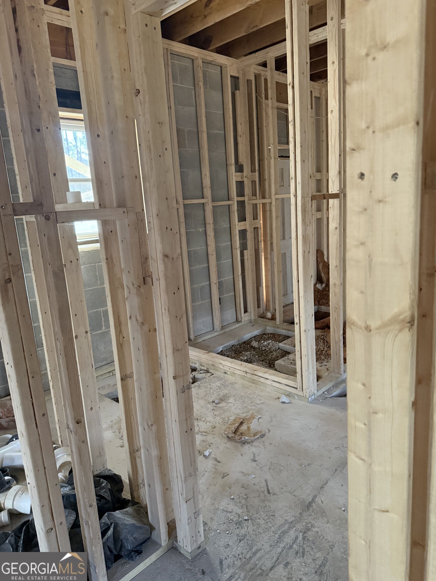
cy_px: 290
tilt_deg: -13.4
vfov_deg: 71.6
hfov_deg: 56.8
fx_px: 403
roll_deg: +4.1
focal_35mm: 24
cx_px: 218
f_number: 1.78
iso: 800
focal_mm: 6.76
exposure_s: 1/60
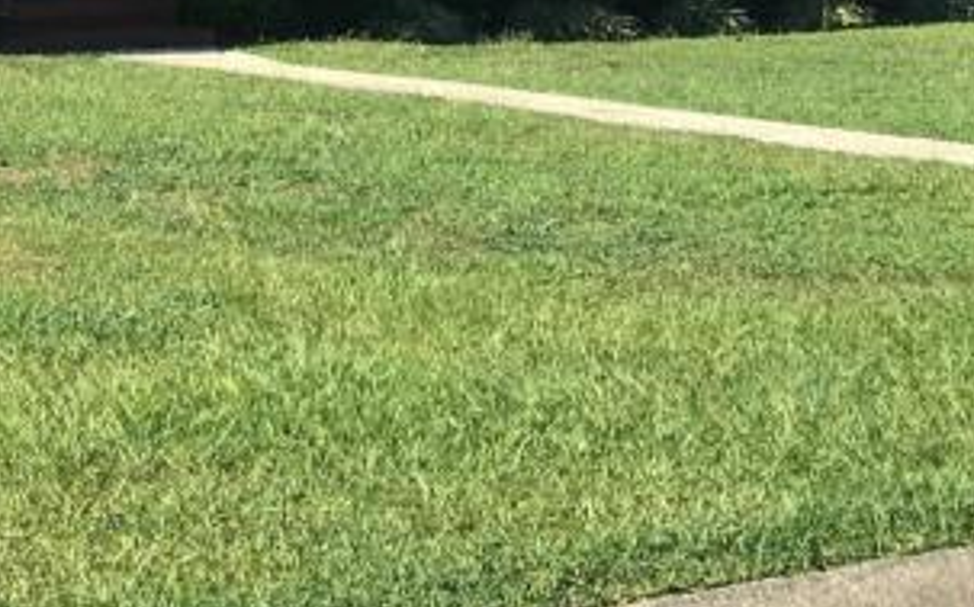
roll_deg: +1.1
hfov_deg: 17.2
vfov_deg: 11.5
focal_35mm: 104
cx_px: -649
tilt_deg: +7.6
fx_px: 2759
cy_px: -549
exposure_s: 1/605
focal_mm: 4.15
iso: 25
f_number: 2.2
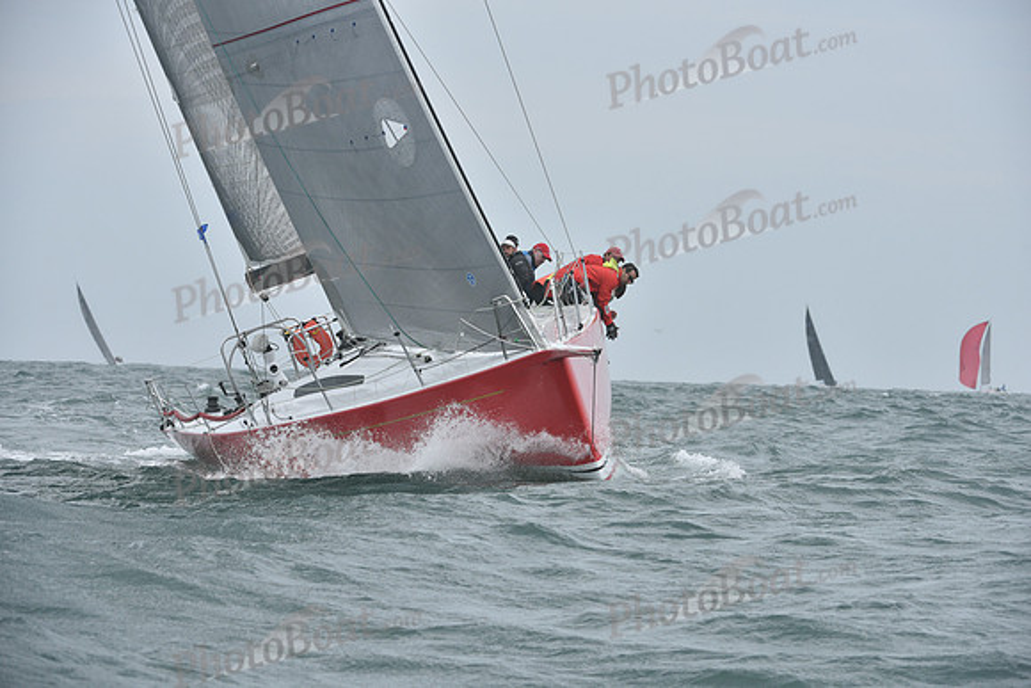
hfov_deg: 10.3
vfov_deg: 6.9
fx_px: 5729
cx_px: 516
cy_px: 344
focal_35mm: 200
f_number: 7.1
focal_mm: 200
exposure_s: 1/1000
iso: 320
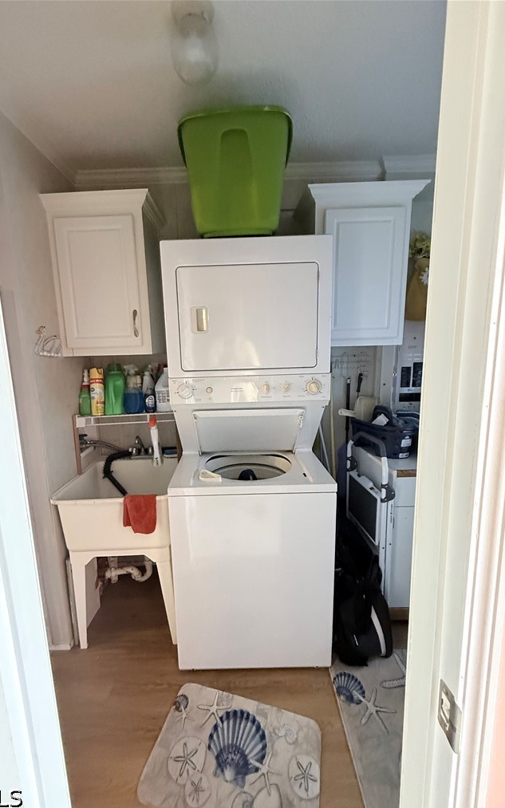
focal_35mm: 15
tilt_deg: -9.1
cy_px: 408
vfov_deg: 101.5
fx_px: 330
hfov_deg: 74.6
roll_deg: +1.7
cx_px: 228
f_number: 2.2
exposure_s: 1/60
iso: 800
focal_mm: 2.22
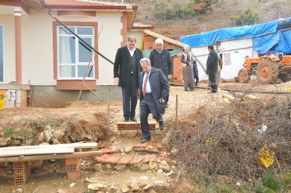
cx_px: 146
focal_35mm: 48
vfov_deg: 28.0
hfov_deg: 41.2
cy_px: 96
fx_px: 388
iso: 640
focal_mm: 32
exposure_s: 1/200
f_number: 7.1
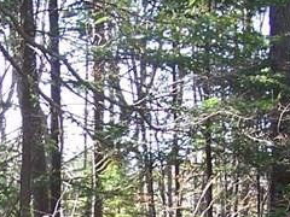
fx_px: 1357
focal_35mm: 162
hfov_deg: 12.1
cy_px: 306
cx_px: 44
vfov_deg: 9.0
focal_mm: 6.3
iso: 80
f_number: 2.8
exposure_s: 1/100
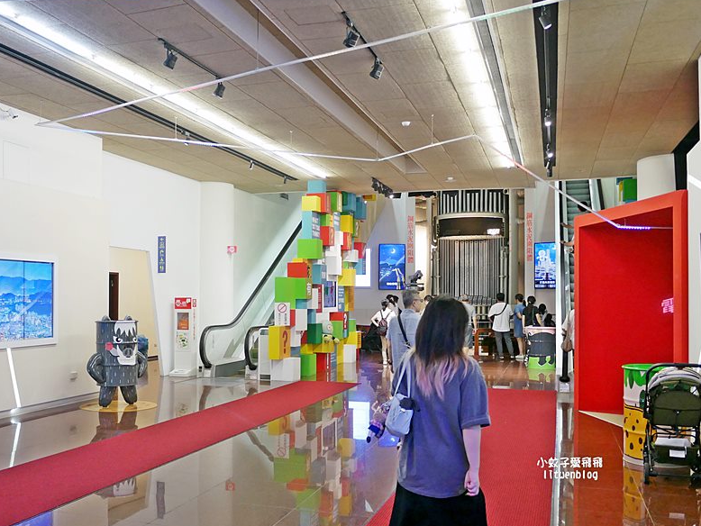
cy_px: 287
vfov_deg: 39.6
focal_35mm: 36
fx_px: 729
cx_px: 273
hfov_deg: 50.9
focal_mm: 14
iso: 500
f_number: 2.5
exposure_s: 1/60
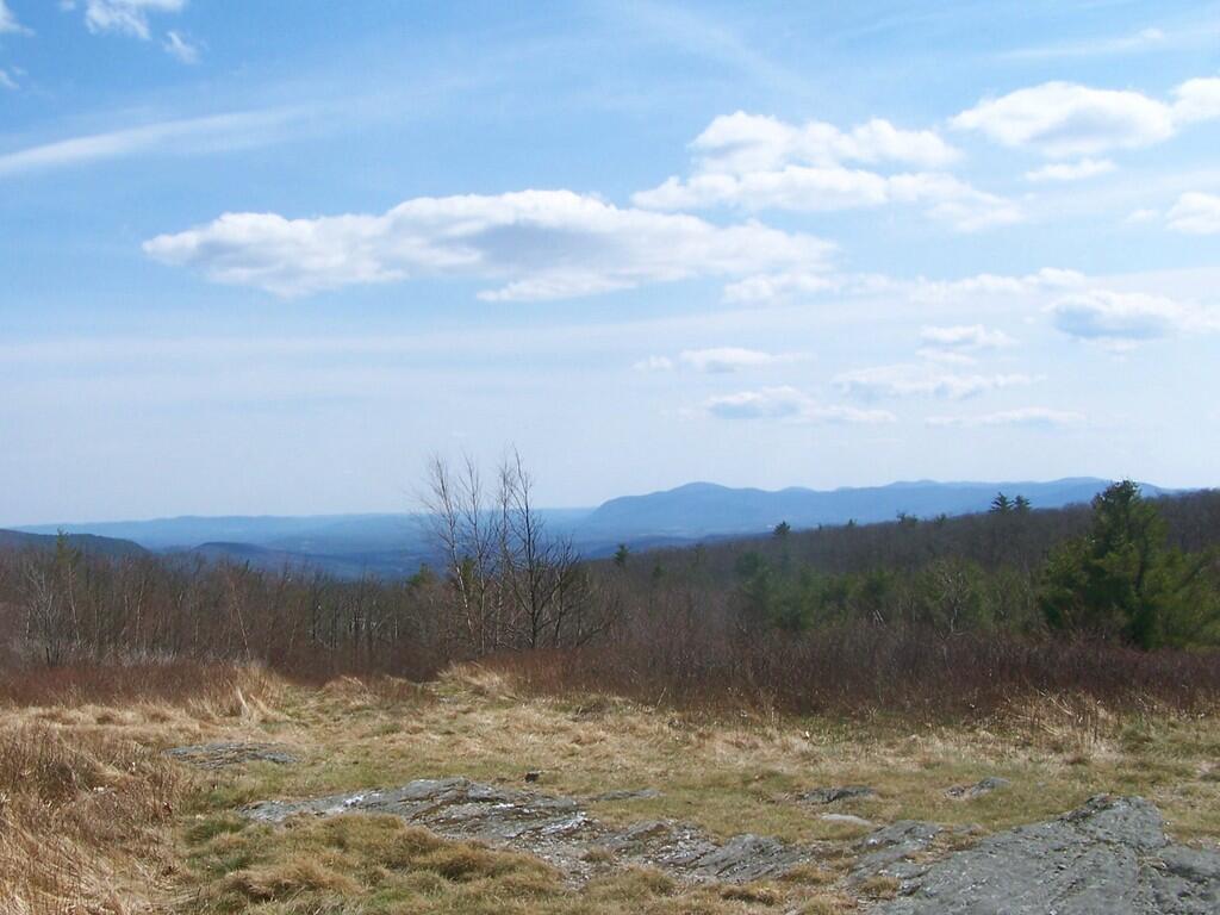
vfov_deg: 37.7
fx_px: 1339
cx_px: 610
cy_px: 458
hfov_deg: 49.0
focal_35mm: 38
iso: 80
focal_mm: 6.3
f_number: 5.6
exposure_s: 1/640
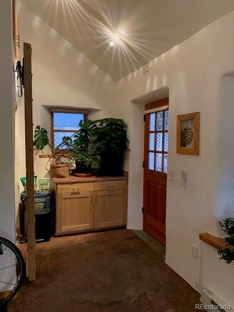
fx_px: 234
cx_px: 117
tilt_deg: -1.7
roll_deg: +0.0
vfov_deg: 67.3
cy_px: 156
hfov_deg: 53.1
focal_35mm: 26
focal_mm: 4.25
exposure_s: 1/40
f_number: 1.8
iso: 400
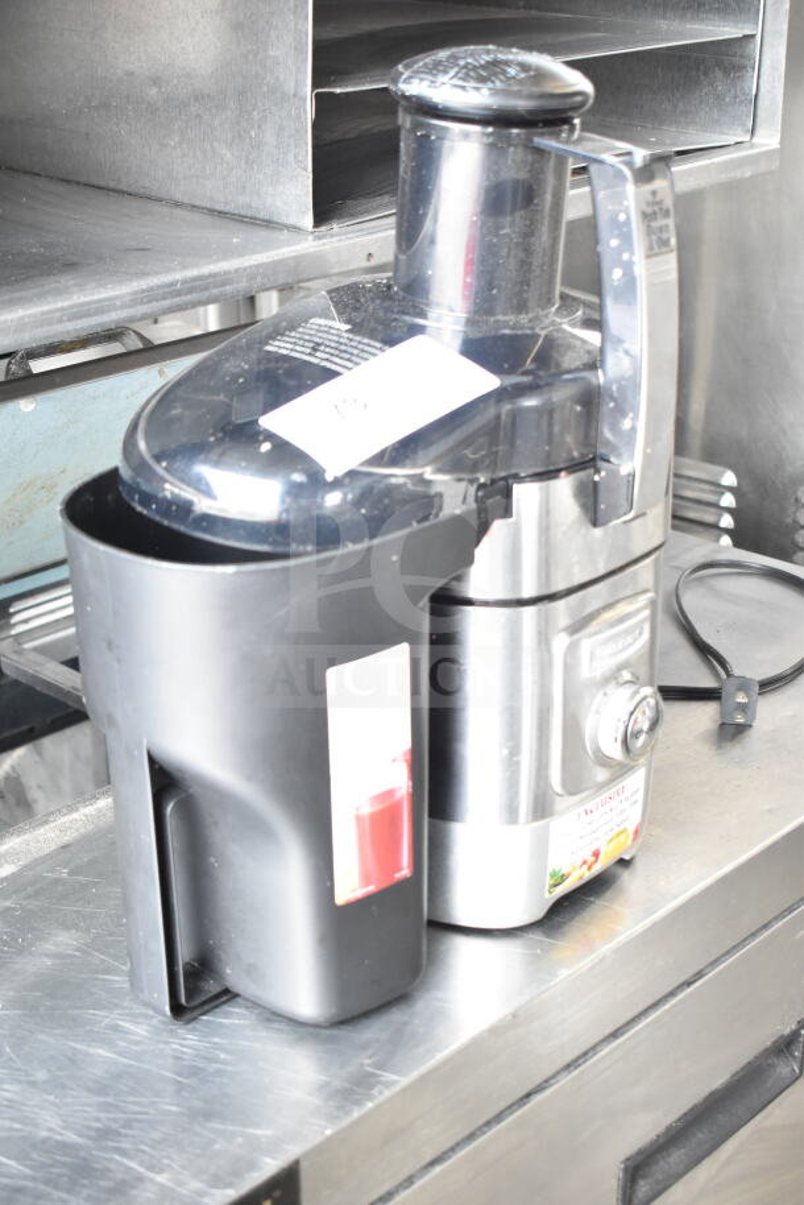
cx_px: 402
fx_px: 1908
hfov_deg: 23.8
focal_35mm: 57
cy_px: 602
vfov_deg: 35.0
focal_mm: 38
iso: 1600
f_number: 4.8
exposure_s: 1/80
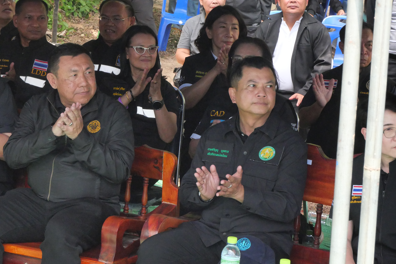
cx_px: 146
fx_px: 1453
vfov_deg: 10.4
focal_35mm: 132
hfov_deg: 15.5
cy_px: 118
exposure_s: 1/500
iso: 3200
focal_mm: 49
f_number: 9
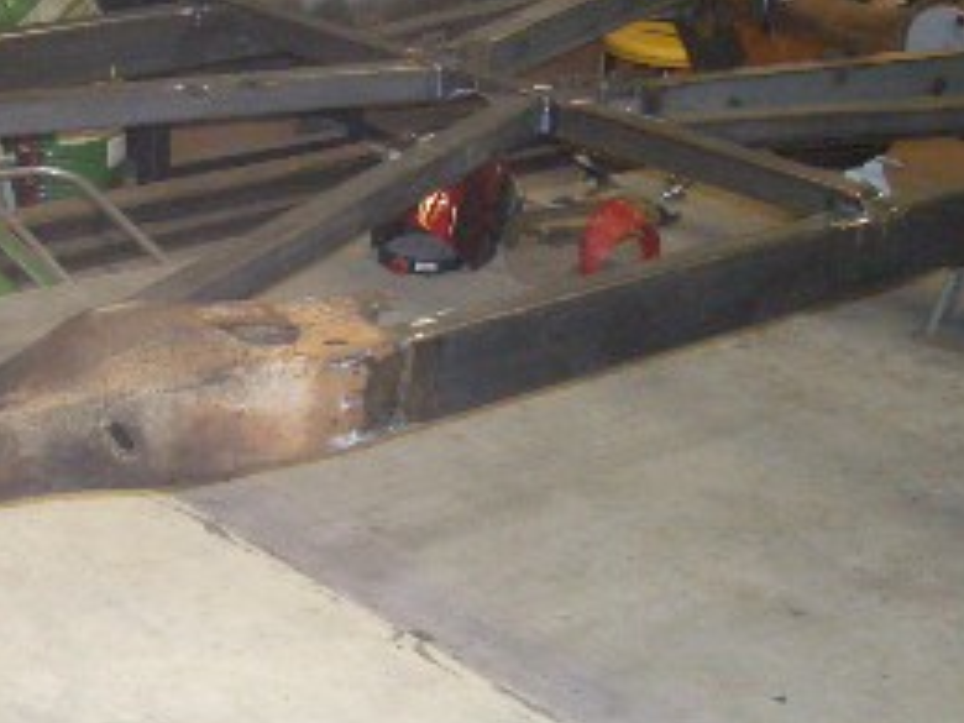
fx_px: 2395
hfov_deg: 22.4
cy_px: 349
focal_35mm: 86
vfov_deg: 17.2
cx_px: 171
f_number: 2.6
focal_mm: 5.8
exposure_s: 1/60
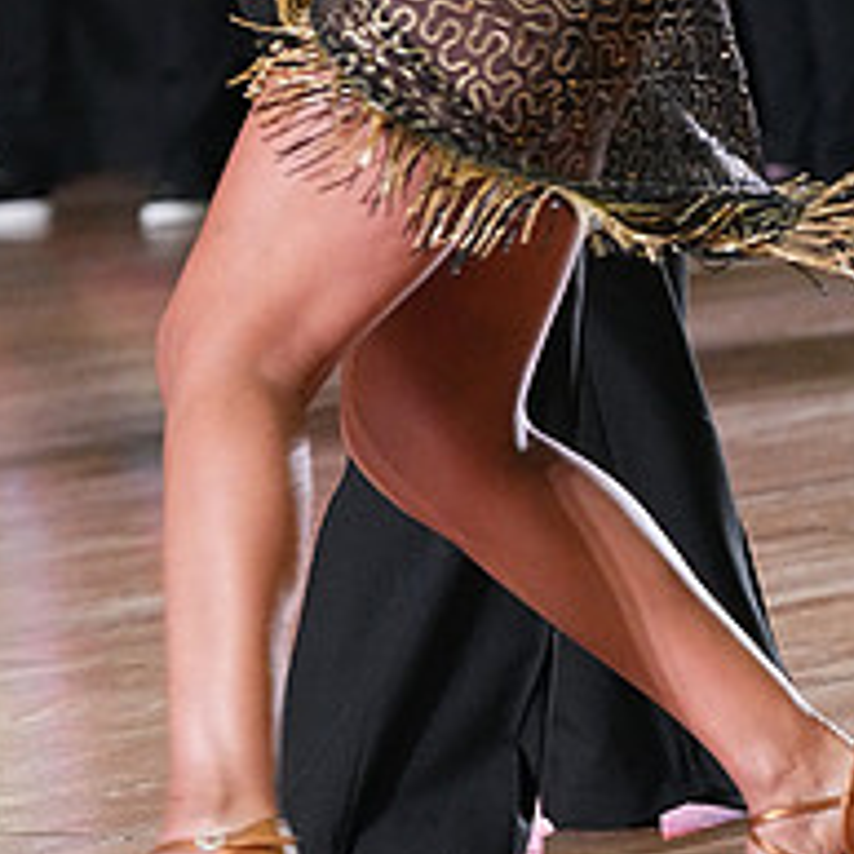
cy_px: -208
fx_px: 9964
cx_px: 515
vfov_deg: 4.9
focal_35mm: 357
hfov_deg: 4.9
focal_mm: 140
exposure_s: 1/400
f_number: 5
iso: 8000
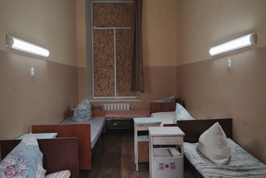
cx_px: 133
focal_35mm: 30
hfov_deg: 61.9
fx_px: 222
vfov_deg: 43.6
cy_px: 89
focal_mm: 30
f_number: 4.5
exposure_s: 1/125
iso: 1600
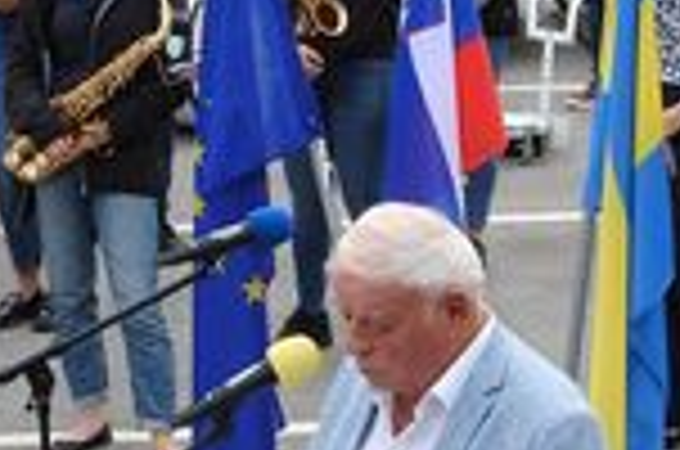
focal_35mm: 199
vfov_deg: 6.8
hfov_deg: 10.3
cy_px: 549
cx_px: 477
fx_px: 3751
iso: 100
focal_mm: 14.3
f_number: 4.5
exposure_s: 1/100
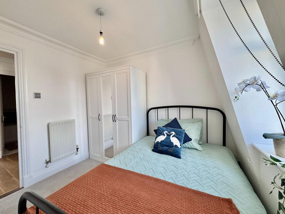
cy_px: 107
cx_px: 142
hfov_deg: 102.1
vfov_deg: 85.7
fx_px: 115
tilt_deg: -1.8
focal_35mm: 14
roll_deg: +0.5
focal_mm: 2.22
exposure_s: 1/100
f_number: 2.2
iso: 125
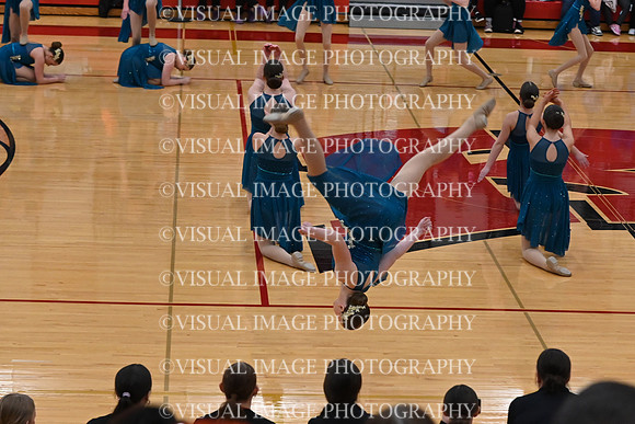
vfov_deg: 13.0
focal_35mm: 105
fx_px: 1852
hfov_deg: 19.5
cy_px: 212
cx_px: 318
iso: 5000
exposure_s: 1/400
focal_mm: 70
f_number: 4
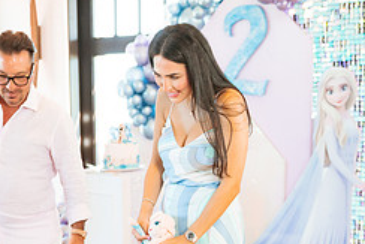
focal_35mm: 76
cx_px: 48
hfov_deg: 25.9
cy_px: 243
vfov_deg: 17.6
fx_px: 771
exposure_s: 1/200
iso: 640
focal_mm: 32
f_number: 2.8
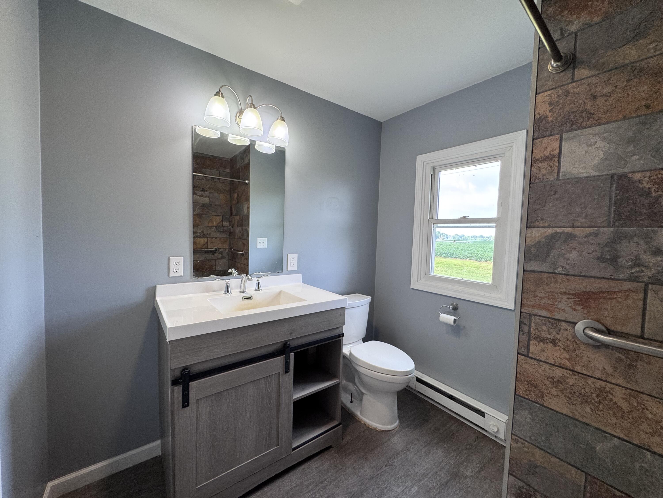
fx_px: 268
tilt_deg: -2.8
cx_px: 332
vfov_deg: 85.7
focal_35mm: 14
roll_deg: -2.4
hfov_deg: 102.1
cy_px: 249
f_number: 2.2
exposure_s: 1/120
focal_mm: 2.22
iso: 125
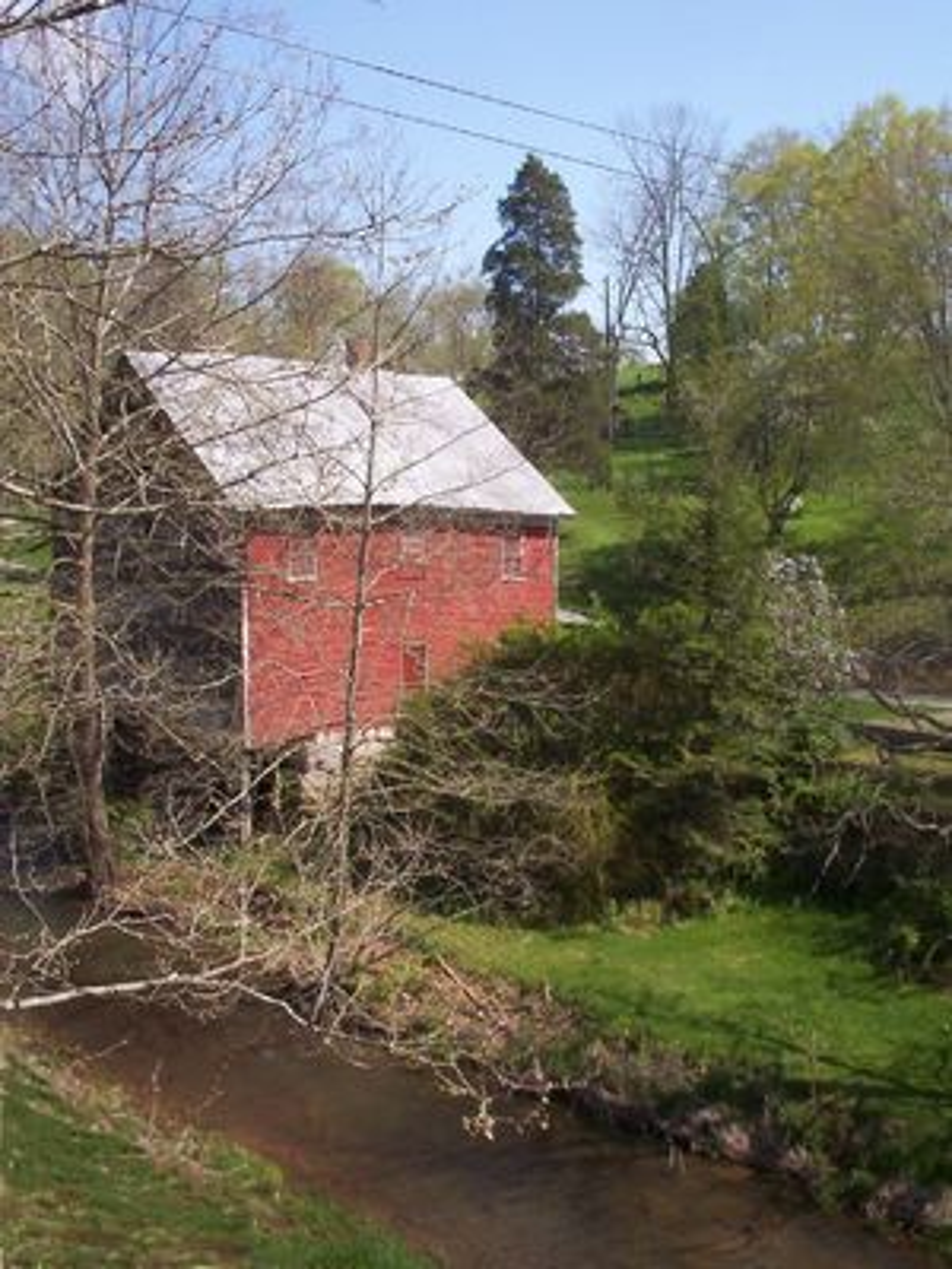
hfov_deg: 36.8
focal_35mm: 39
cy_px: 634
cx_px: 476
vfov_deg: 47.9
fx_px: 1430
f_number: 8
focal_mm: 6
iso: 100
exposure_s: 1/182
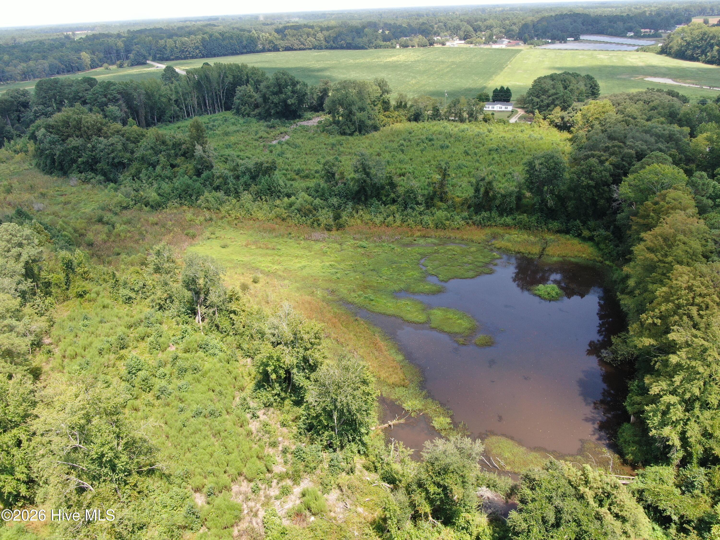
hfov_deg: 71.6
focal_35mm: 24
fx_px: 499
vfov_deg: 56.8
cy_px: 270
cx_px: 360
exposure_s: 1/400
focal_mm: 4.39
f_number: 2.8
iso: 100
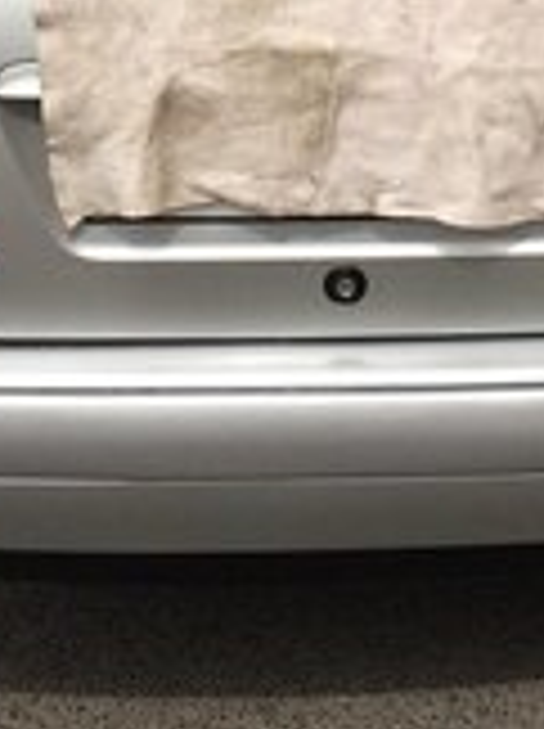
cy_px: -117
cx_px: 337
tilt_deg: -19.6
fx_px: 1870
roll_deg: +1.1
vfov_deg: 20.7
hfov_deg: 16.5
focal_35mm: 89
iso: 32
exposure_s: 1/2283
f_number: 2.2
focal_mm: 4.15
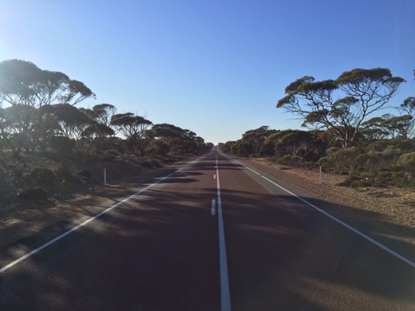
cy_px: 156
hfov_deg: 61.7
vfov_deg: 48.2
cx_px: 208
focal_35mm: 29
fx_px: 348
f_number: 2.2
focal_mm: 4.15
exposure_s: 1/2740
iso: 32
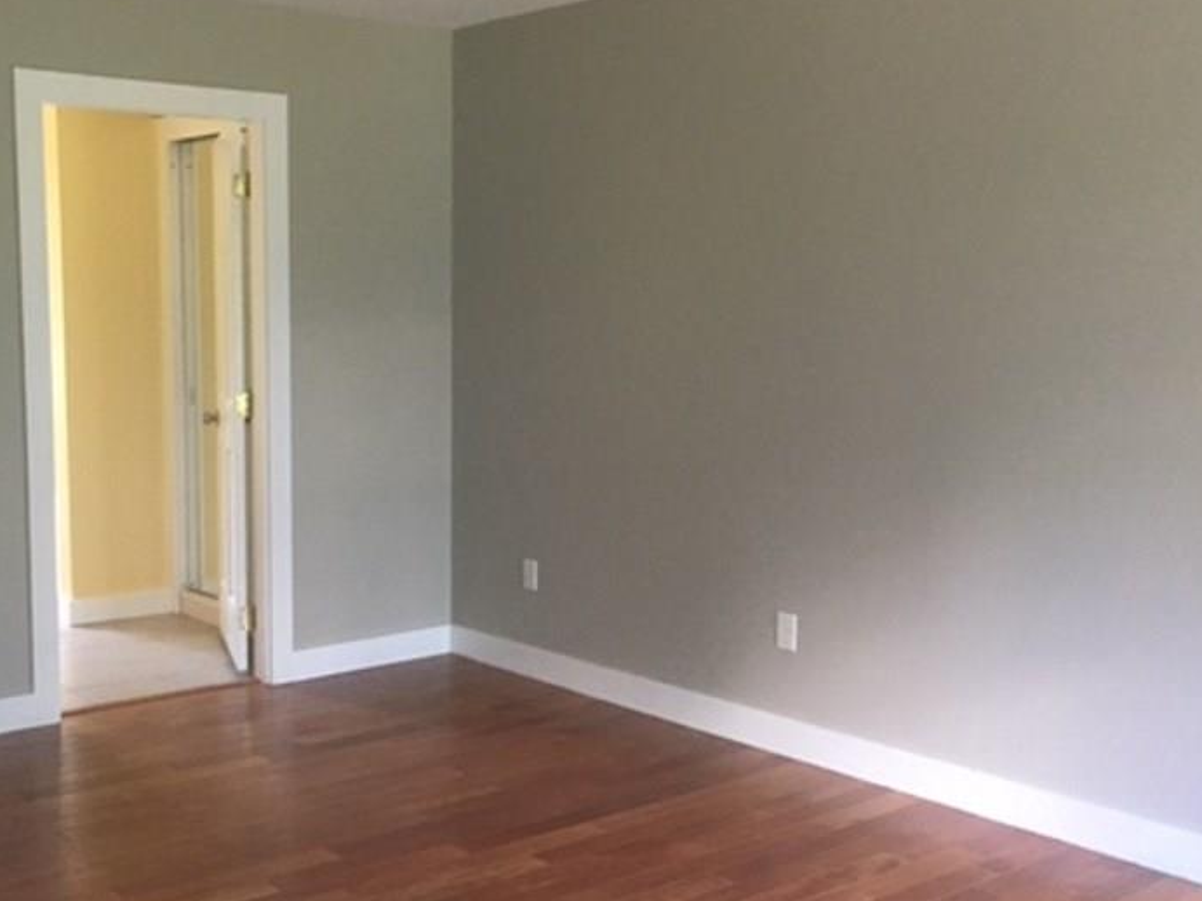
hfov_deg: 43.6
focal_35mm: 43
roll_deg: +0.2
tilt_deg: -6.3
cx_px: 468
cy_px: 461
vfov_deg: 33.6
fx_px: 1493
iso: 200
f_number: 2.2
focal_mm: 4.15
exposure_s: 1/30
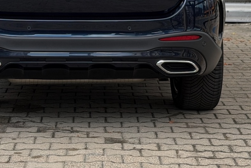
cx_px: 71
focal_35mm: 95
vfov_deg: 14.1
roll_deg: +0.4
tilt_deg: -2.0
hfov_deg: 21.3
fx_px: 663
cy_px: -8
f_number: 1.78
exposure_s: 1/213
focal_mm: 6.76
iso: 64
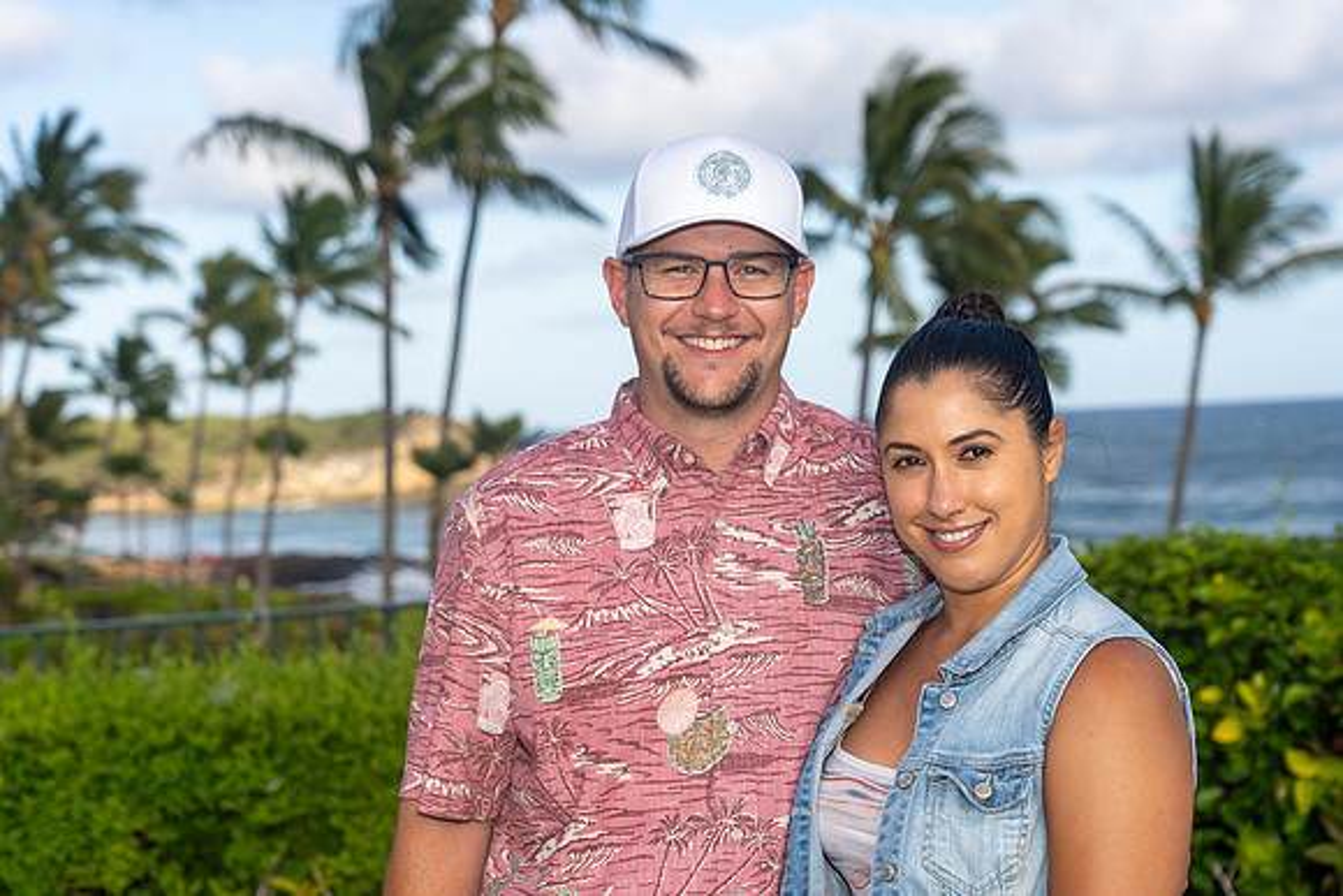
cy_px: 448
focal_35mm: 66
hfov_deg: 30.5
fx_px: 2463
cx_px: 672
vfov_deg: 20.6
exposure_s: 1/250
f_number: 5.6
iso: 50
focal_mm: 66
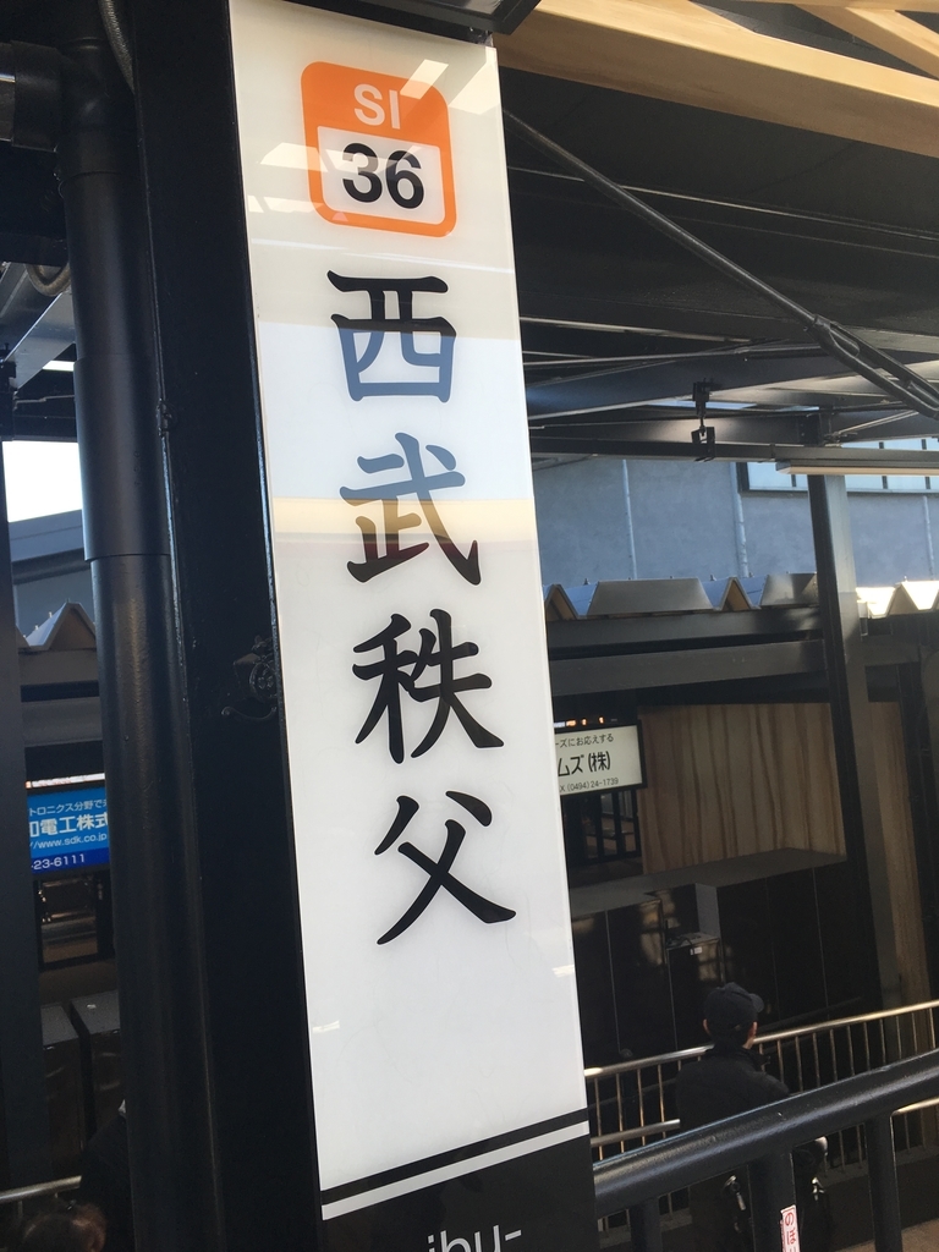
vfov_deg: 61.7
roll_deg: +4.4
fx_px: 1049
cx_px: 470
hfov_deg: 48.2
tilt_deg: +2.0
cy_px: 626
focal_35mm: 29
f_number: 2.2
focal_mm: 4.15
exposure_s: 1/150
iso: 25
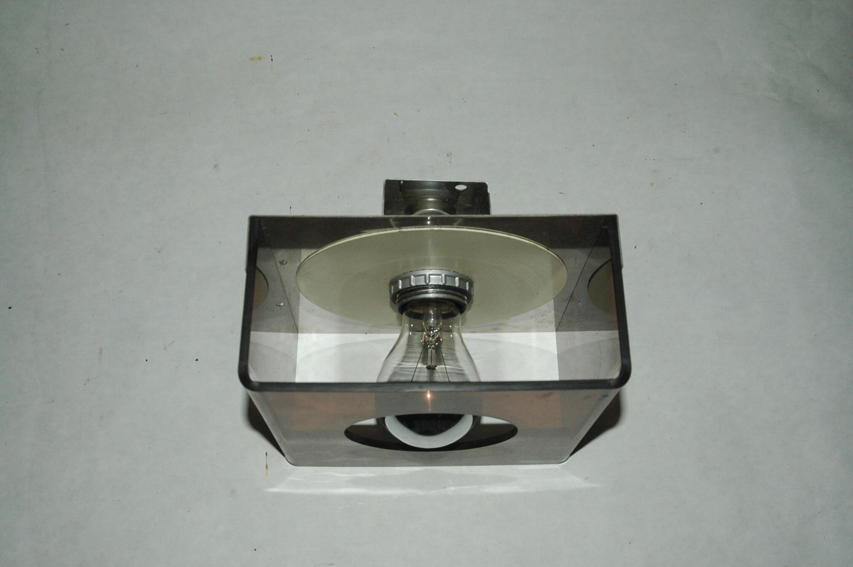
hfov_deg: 46.4
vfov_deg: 31.8
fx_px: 994
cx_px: 426
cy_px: 284
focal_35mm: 42
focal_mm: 28
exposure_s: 1/125
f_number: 7.1
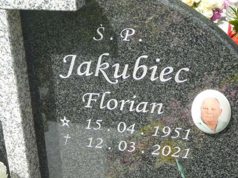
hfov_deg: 29.8
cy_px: 89
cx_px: 119
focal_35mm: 65
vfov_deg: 22.6
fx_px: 447
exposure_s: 1/320
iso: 80
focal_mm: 9.7
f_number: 3.6
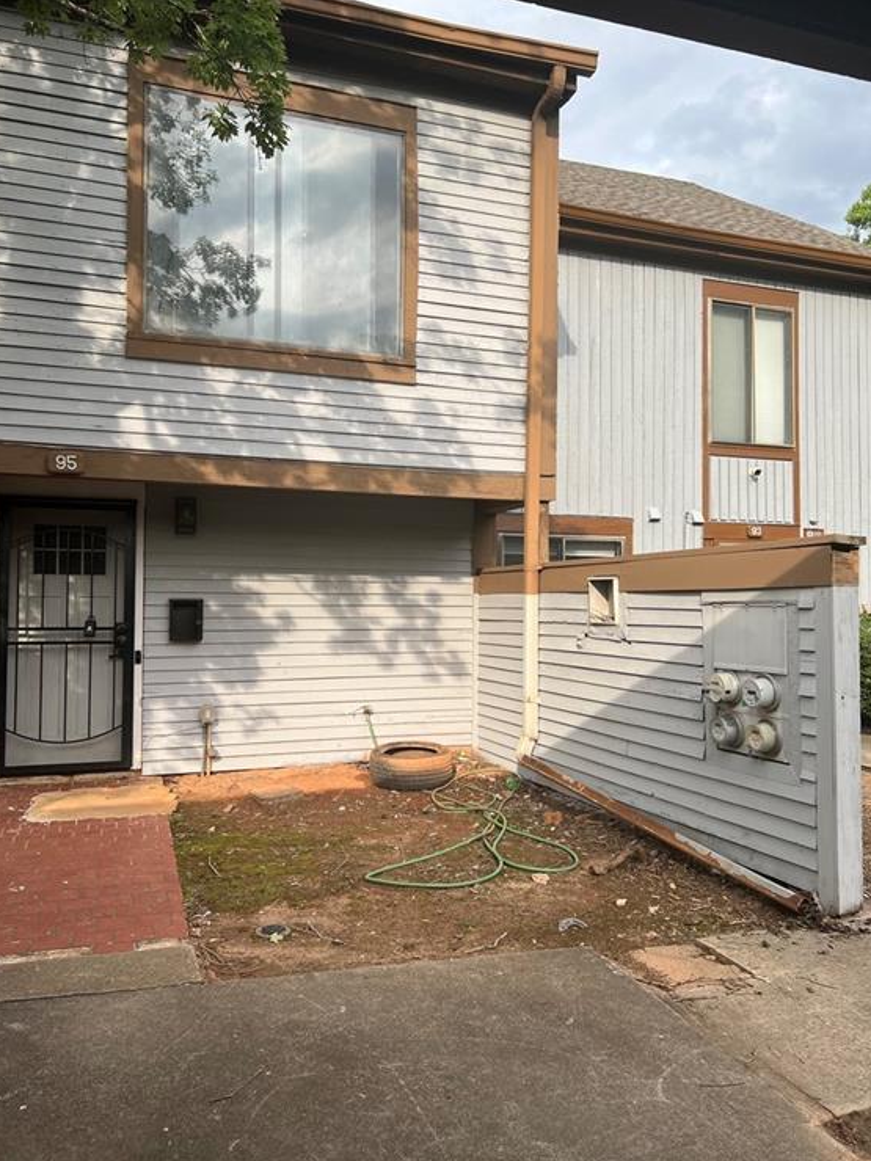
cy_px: 574
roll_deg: -0.7
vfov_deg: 65.3
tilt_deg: +0.2
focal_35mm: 27
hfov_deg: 51.4
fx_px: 906
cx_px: 444
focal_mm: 5.7
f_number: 1.5
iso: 50
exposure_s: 1/991
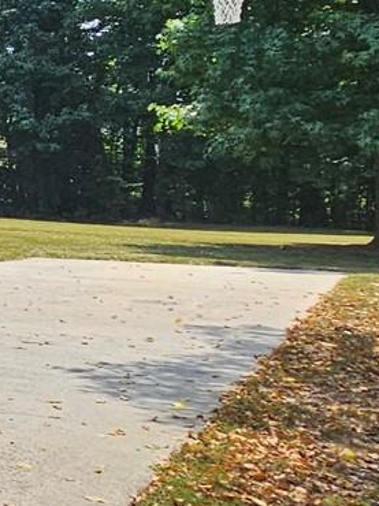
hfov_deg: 12.3
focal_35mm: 72
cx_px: -684
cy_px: 131
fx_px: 1052
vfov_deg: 26.7
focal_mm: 2.2
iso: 50
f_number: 2.2
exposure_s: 1/955
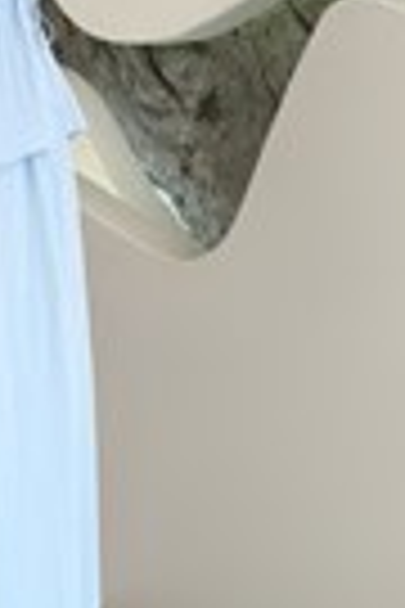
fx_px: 2582
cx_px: -76
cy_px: 79
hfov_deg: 8.9
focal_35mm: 153
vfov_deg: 13.3
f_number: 1.78
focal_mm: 6.76
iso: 64
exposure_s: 1/305
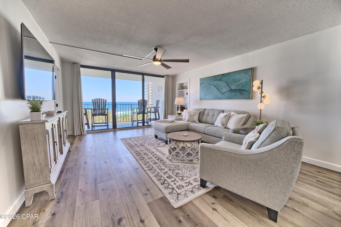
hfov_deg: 108.3
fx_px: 123
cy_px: 114
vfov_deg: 85.5
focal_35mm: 13
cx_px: 170
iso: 800
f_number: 9.5
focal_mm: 13
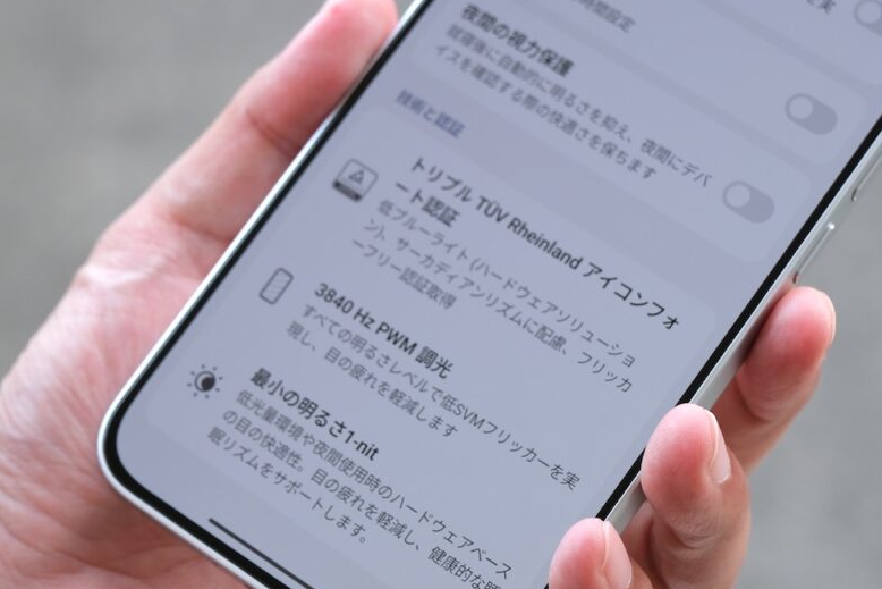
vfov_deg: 10.7
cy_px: 221
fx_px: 3136
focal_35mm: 128
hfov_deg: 16.0
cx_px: 533
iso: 160
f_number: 5
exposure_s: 1/125
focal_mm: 55
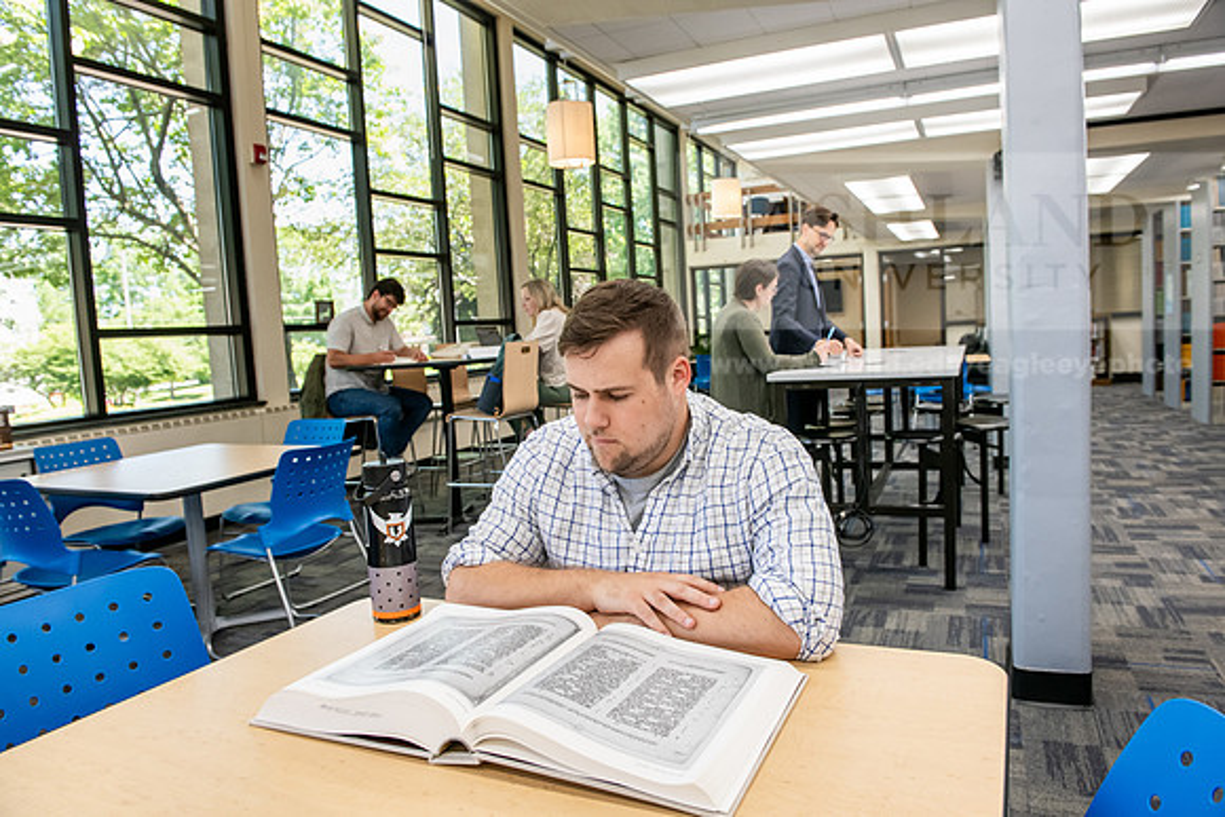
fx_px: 817
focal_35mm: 24
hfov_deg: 73.7
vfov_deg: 53.2
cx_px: 612
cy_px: 408
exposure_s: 1/160
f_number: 5.6
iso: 1600
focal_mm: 24
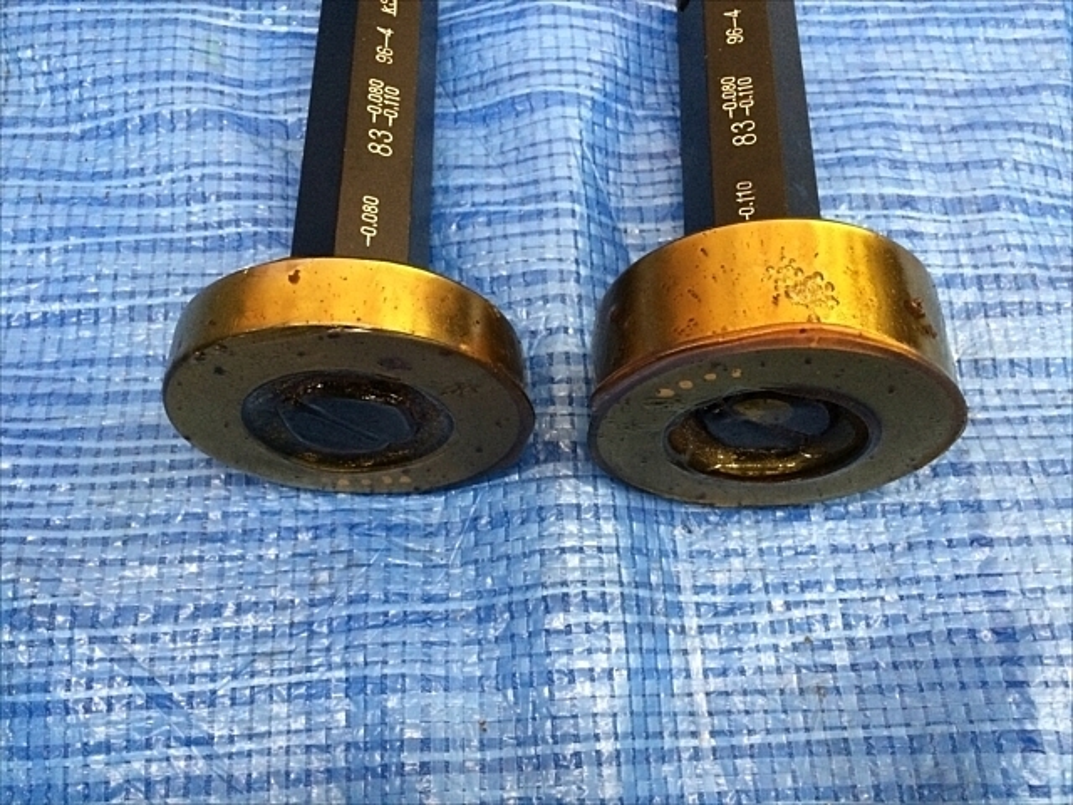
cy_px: 402
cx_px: 536
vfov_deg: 48.2
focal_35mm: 29
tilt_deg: -70.4
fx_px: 899
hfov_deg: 61.7
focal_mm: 4.15
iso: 200
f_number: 2.2
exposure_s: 1/30
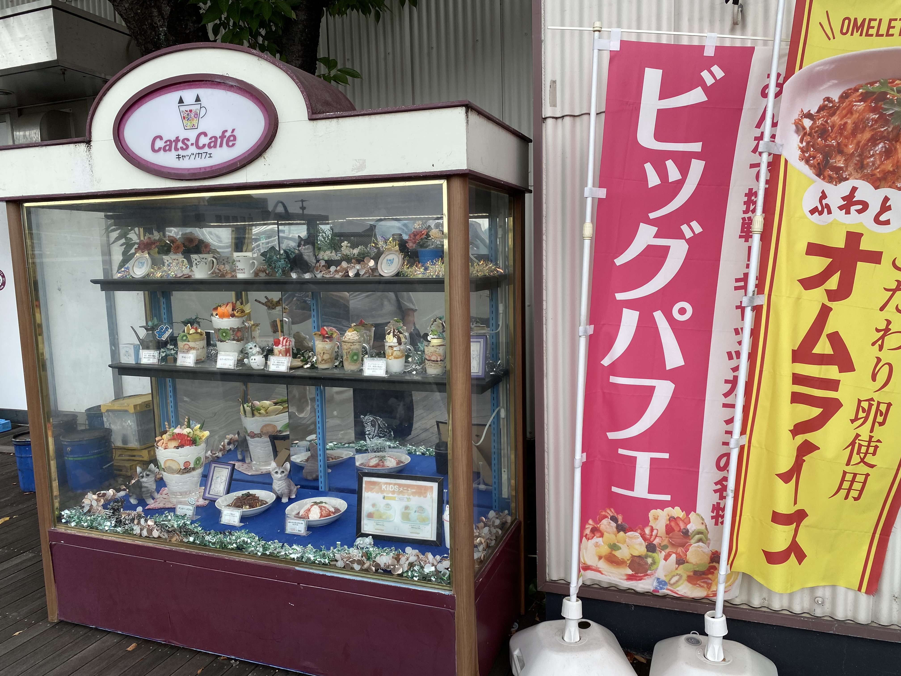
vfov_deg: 53.1
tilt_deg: -6.7
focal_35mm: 26
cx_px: 450
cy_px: 338
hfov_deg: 67.3
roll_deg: +1.9
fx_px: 677
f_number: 1.8
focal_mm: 4.25
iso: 32
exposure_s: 1/912
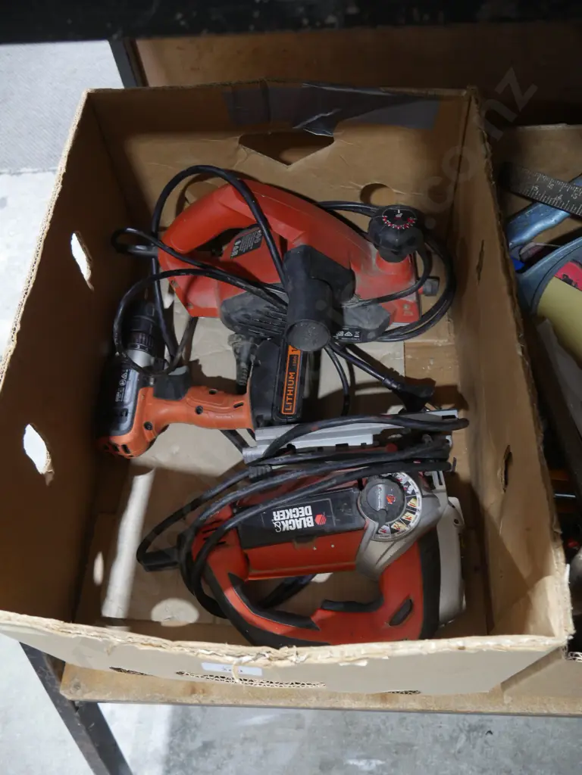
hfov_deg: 46.8
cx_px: 291
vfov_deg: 60.0
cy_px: 388
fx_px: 673
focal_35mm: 30
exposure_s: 1/60
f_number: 3.6
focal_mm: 15
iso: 1250
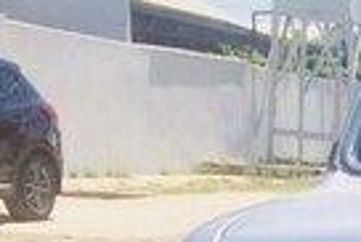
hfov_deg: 11.8
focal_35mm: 146
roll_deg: -3.5
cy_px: 467
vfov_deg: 8.9
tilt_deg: -12.0
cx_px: 828
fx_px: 1466
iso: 32
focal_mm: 4.15
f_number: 2.2
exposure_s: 1/2283
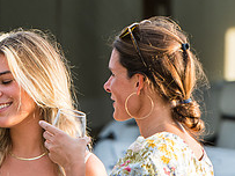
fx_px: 4335
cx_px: -43
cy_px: 119
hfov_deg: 3.1
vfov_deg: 2.3
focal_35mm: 639
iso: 200
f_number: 4.5
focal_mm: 155
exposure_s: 1/320
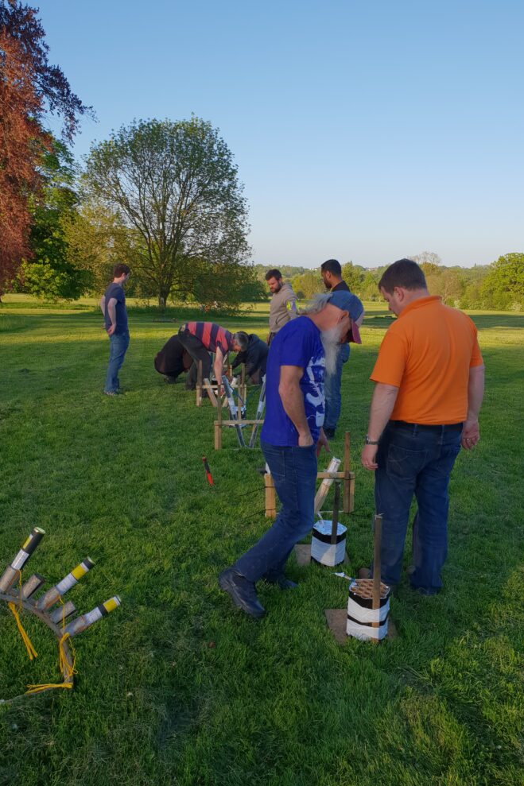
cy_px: 381
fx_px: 611
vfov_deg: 65.5
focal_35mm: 28
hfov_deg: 46.4
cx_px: 254
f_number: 2.4
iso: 50
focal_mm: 4.3
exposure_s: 1/622
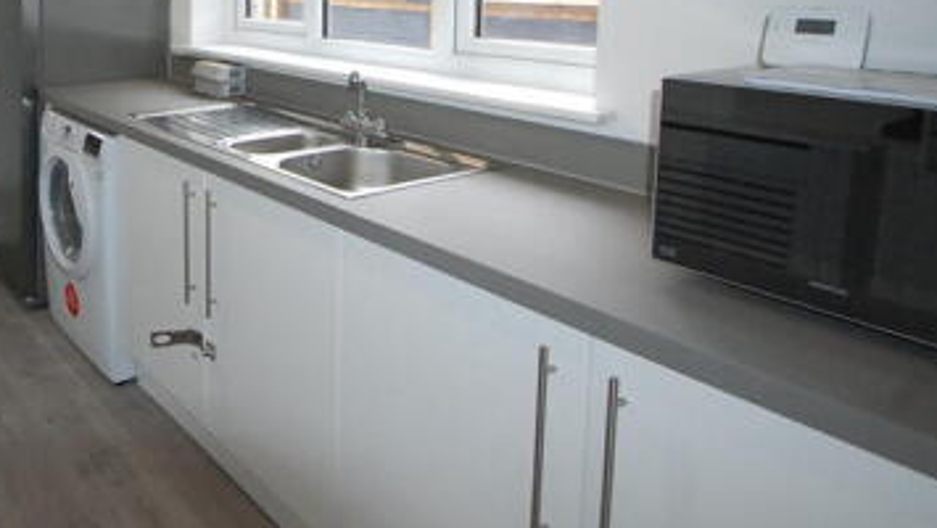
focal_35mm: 29
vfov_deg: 37.6
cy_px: 53
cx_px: 153
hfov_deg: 59.4
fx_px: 721
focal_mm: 10
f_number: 5.6
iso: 1600
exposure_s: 1/200
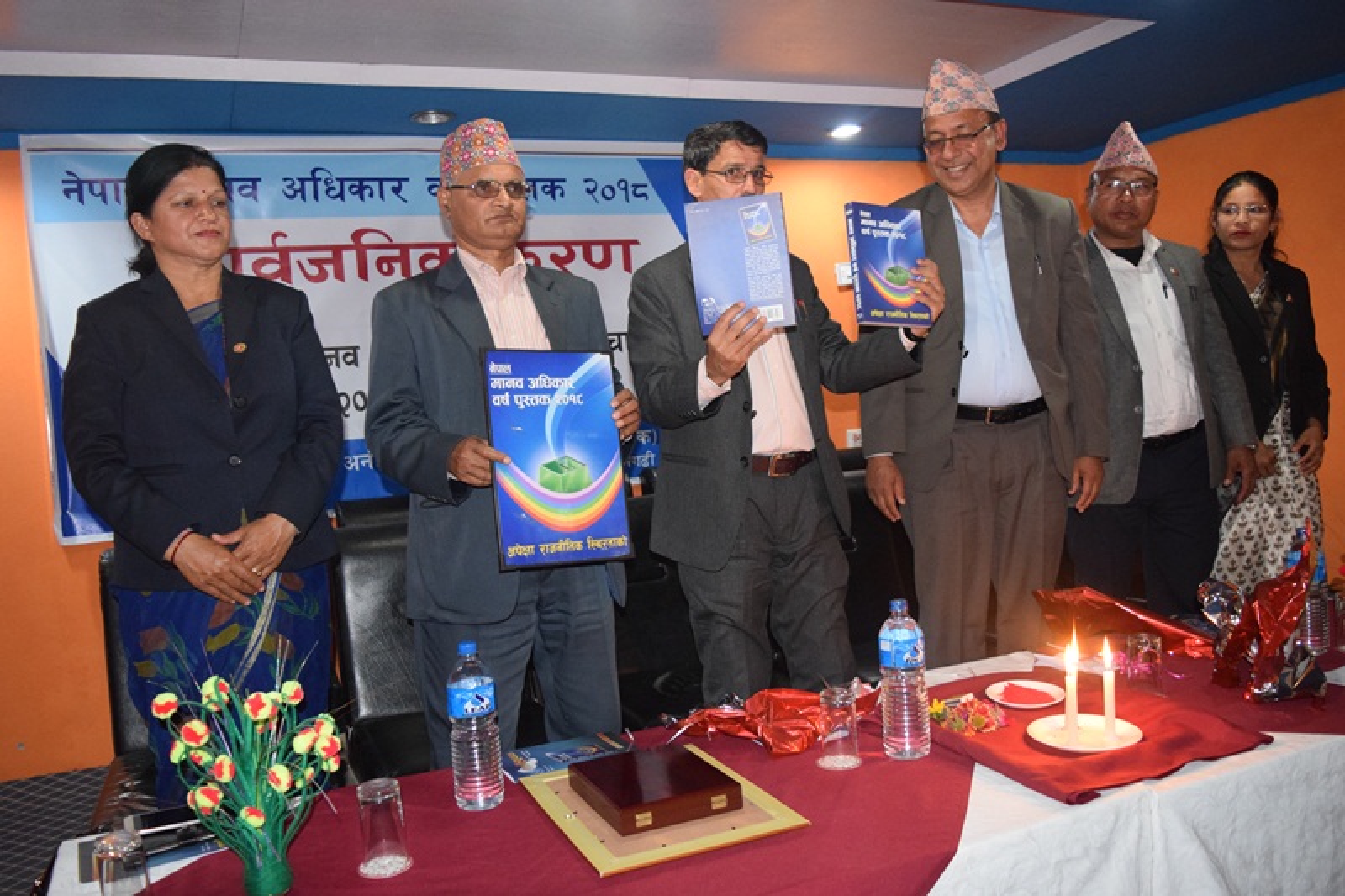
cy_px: 448
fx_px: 1121
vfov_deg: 43.6
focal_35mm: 30
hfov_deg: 61.9
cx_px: 672
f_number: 3.5
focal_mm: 20
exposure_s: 1/60
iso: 3200
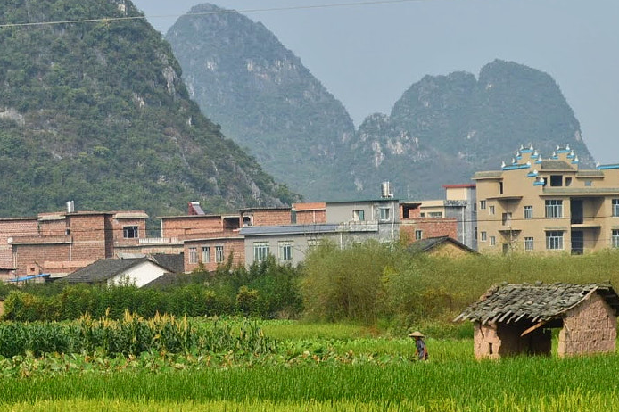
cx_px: 132
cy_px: 411
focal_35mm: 190
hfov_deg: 10.8
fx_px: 3268
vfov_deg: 7.2
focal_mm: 55
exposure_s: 1/500
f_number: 11
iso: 400
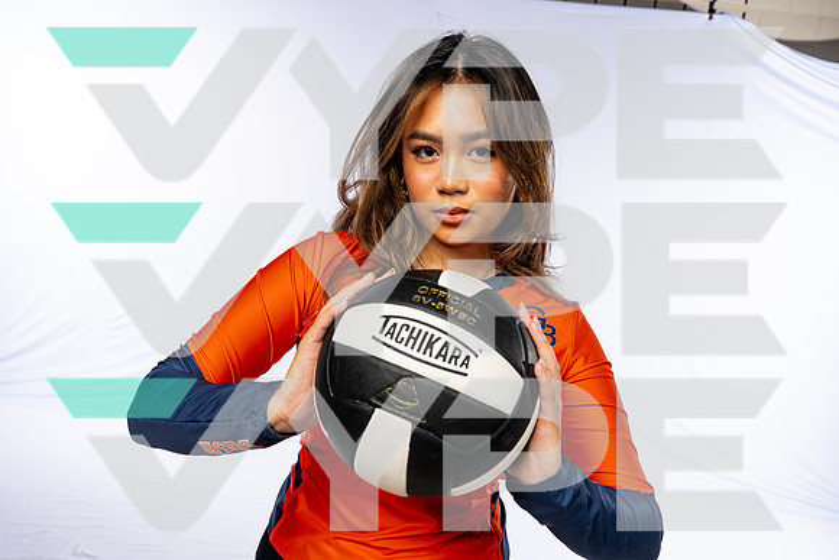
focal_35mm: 31
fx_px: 723
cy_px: 280
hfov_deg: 60.3
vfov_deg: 42.3
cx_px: 420
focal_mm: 31
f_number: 7.1
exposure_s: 1/250
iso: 250
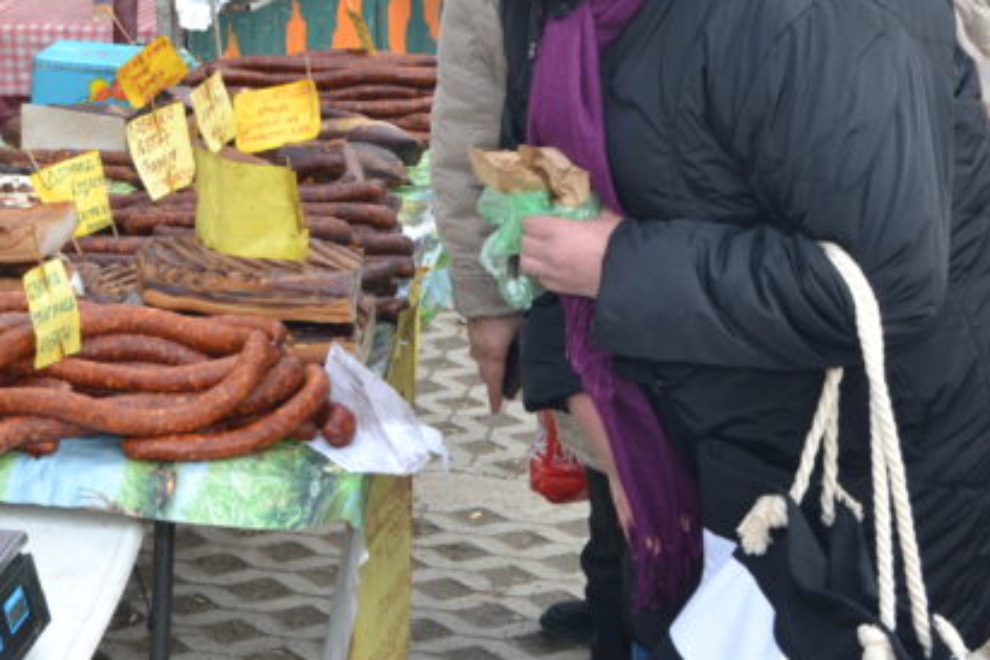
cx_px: 140
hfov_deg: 22.2
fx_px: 2475
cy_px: 57
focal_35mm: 90
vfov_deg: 15.0
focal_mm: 32
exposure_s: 1/125
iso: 400
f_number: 8
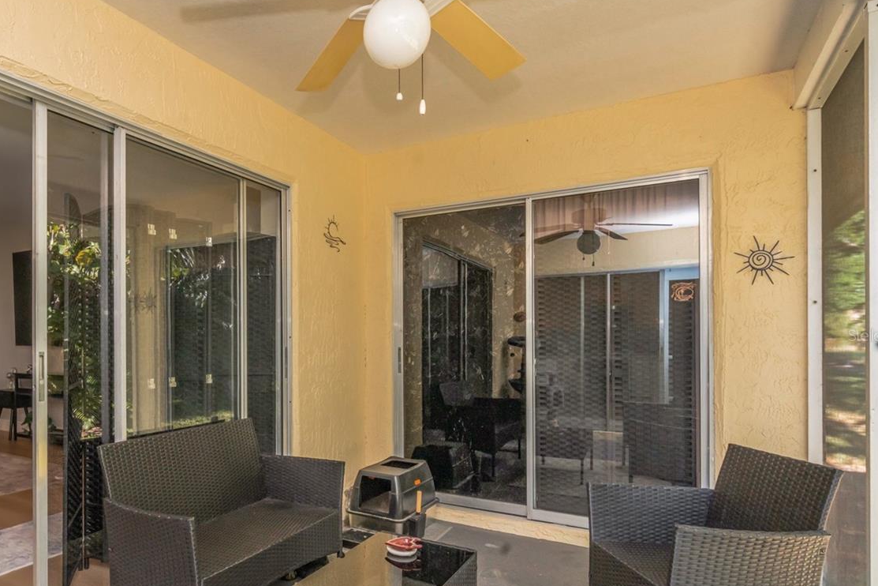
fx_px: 561
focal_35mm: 23
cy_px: 335
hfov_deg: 73.6
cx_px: 287
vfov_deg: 54.9
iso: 1250
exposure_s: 1/60
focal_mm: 16
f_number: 11
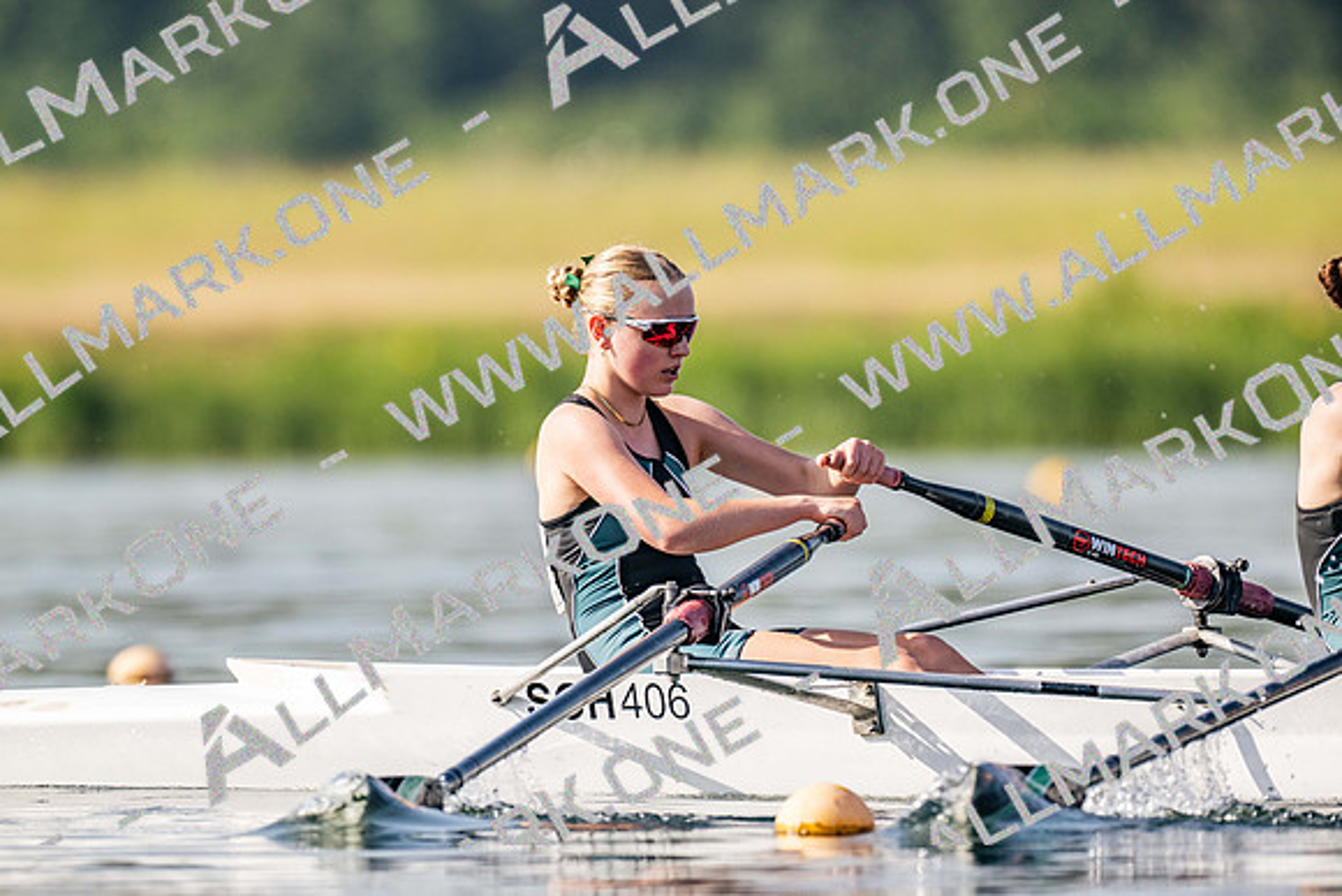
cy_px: 448
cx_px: 671
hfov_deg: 3.4
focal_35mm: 600
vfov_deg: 2.3
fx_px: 22371
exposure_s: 1/2500
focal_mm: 600
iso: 280
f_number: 5.6
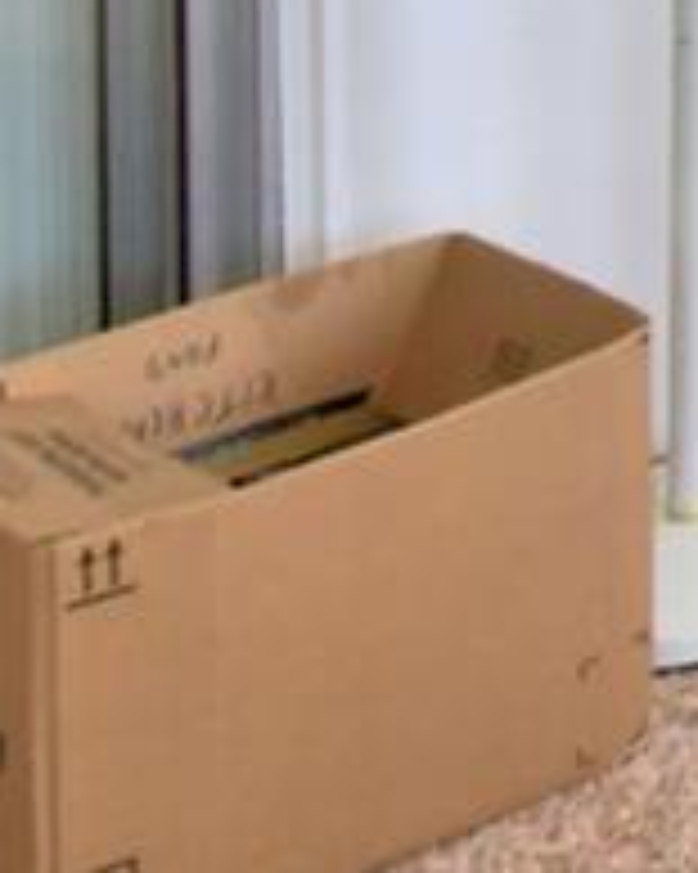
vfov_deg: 13.8
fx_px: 2998
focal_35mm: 116
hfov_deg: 9.7
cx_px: 2198
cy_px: -940
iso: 160
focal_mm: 10
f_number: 4.5
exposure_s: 1/60
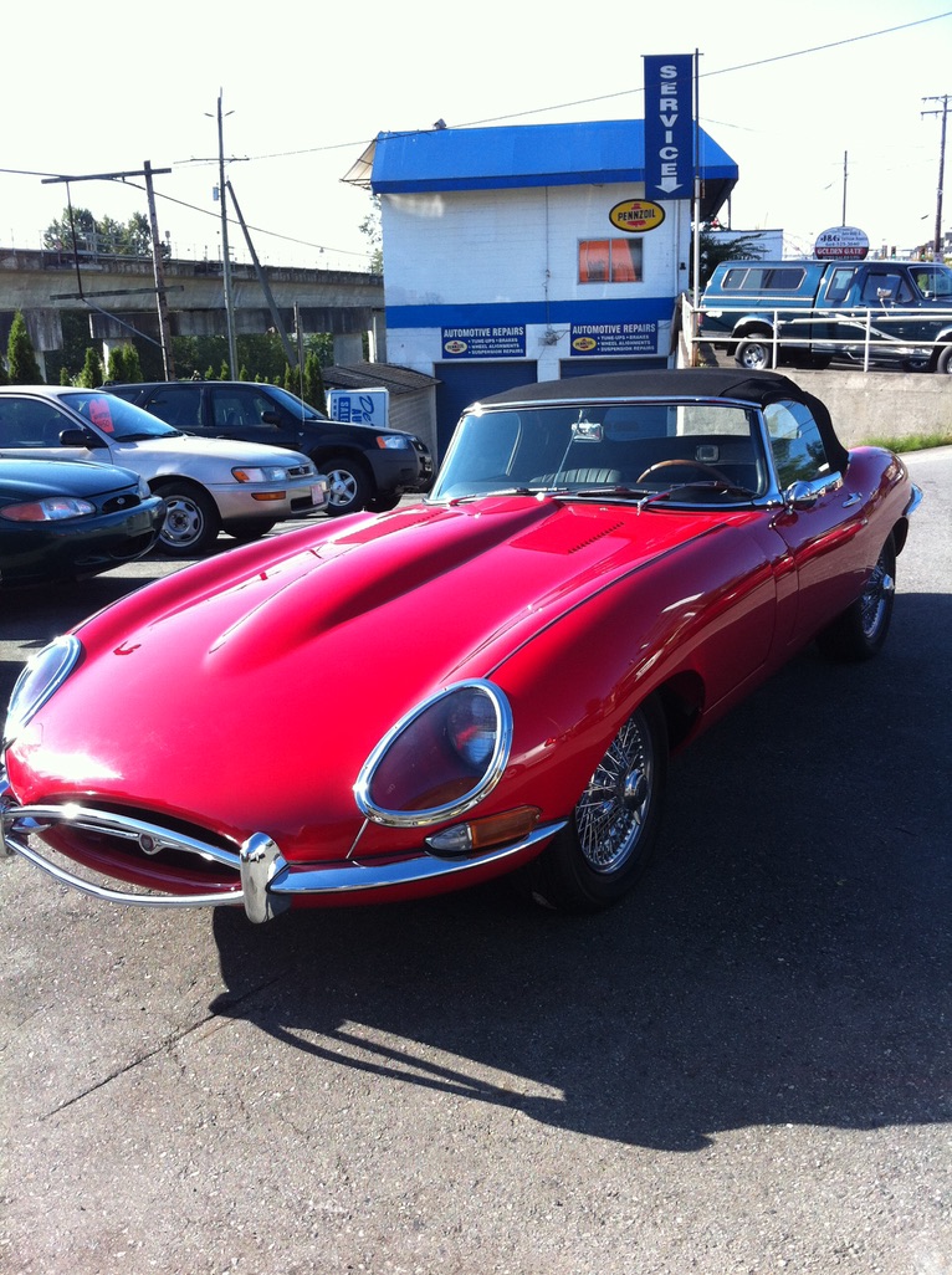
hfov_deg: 40.6
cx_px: 476
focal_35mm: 35
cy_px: 638
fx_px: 1287
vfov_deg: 52.7
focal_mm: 3.85
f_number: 2.8
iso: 80
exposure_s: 1/382
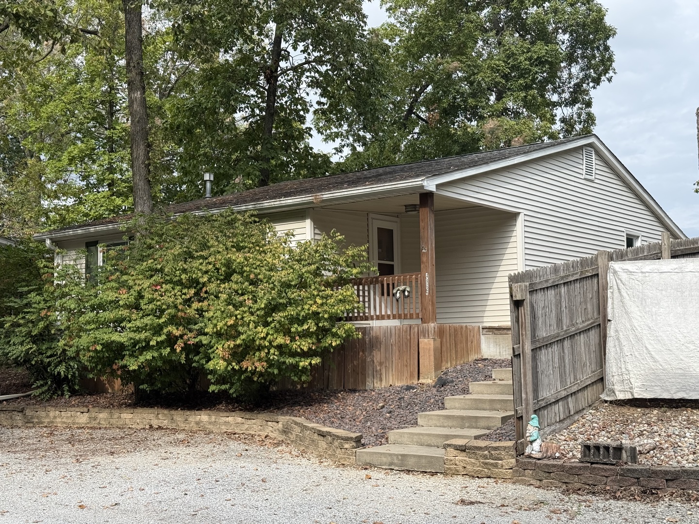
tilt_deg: +5.1
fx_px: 969
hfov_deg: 39.7
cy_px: 262
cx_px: 350
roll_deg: +1.6
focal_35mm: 48
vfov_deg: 30.3
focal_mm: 6.76
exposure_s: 1/1754
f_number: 1.78
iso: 64
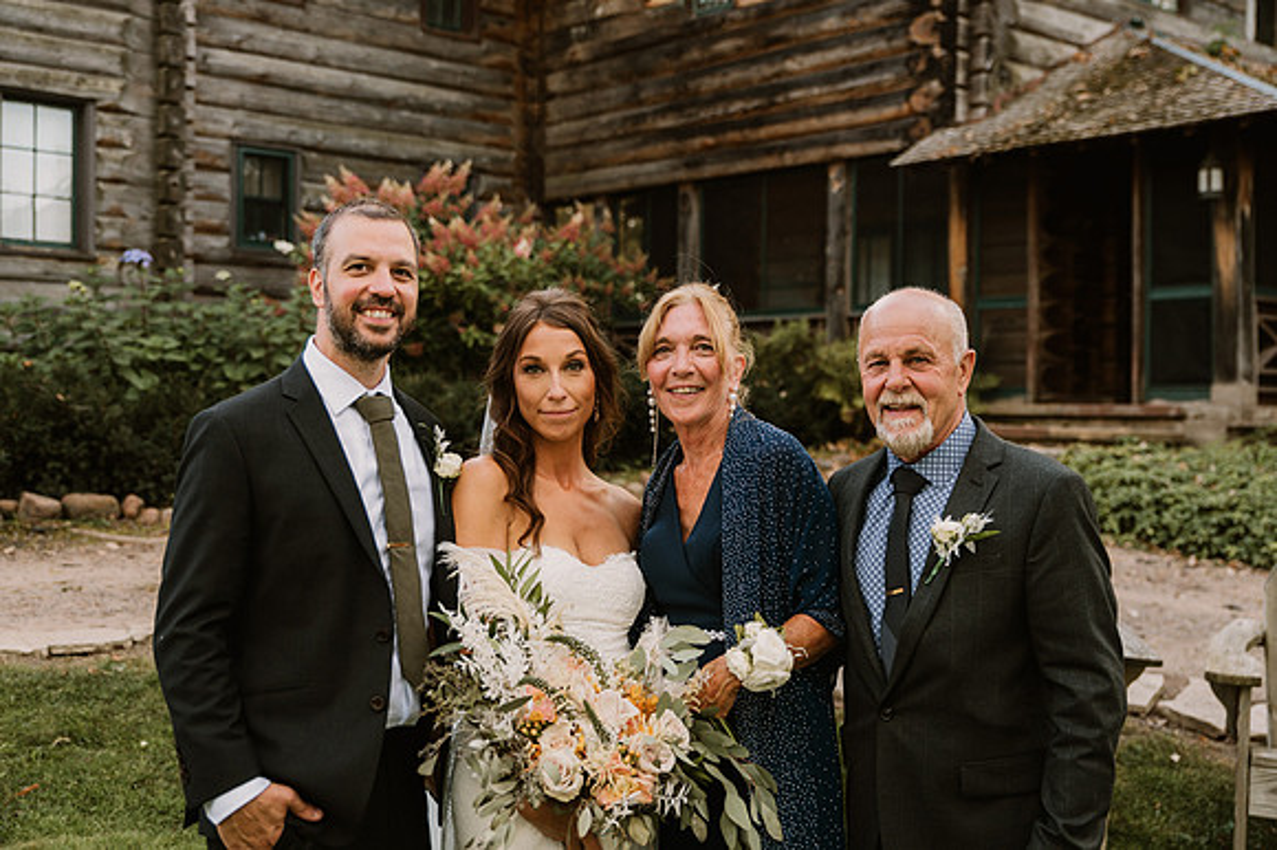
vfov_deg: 31.2
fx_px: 1519
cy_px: 397
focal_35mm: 43
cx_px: 649
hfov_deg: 45.6
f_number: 2.8
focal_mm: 40
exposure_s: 1/320
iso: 250
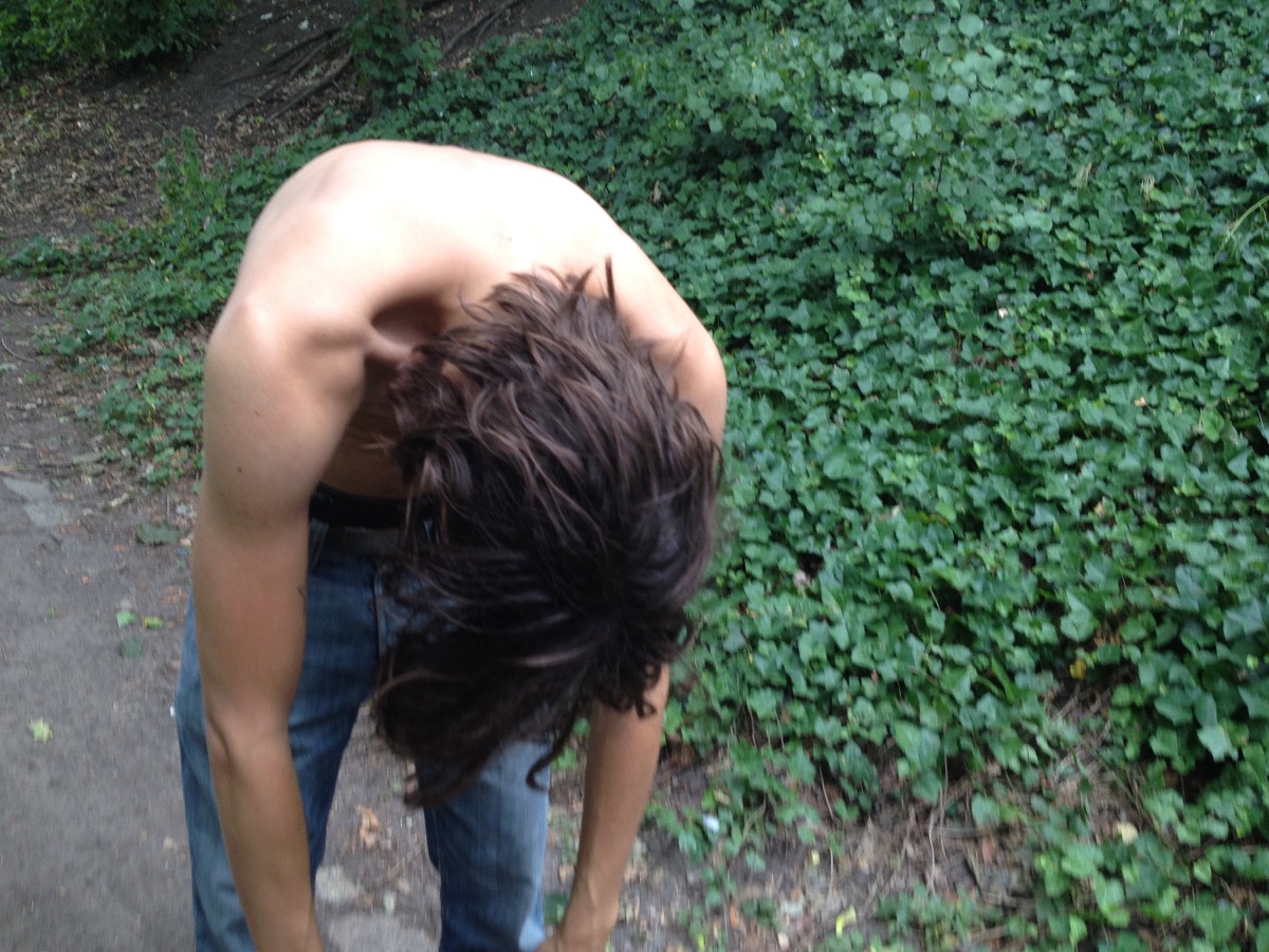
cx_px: 634
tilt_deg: -19.6
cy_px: 476
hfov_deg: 52.6
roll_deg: -6.7
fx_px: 1283
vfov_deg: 40.7
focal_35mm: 35
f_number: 2.4
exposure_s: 1/120
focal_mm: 4.28
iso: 64
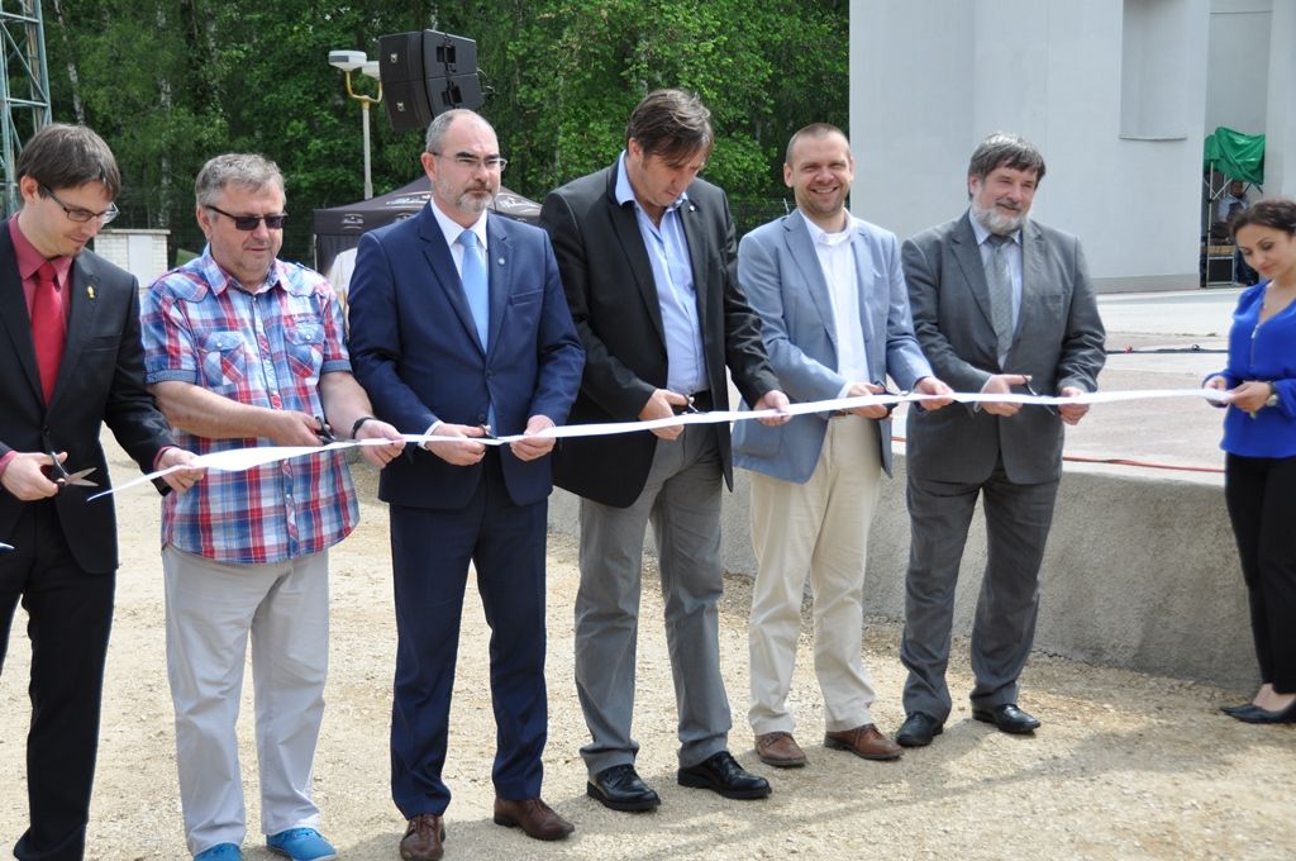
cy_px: 430
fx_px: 1942
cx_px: 648
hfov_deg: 36.9
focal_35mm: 54
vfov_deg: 25.0
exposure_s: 1/1250
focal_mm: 36
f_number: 5
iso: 400
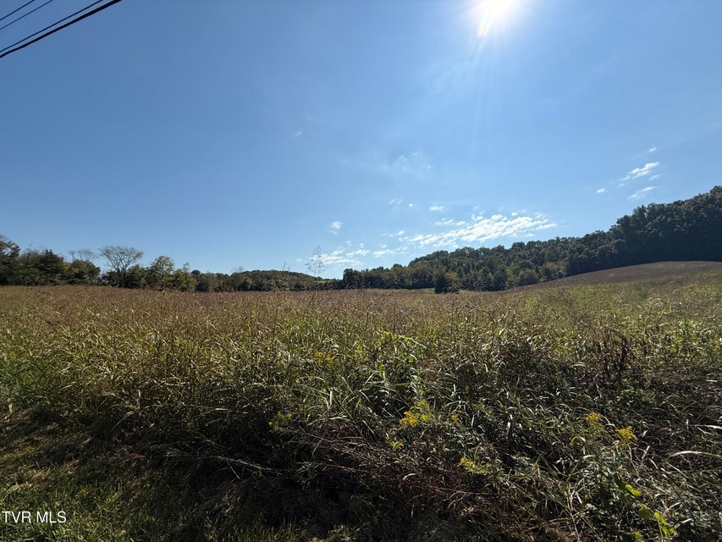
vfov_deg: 85.7
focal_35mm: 14
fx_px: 292
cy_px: 271
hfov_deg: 102.1
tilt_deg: +5.8
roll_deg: -0.8
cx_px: 361
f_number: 2.2
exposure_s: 1/5155
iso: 50
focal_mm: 2.22
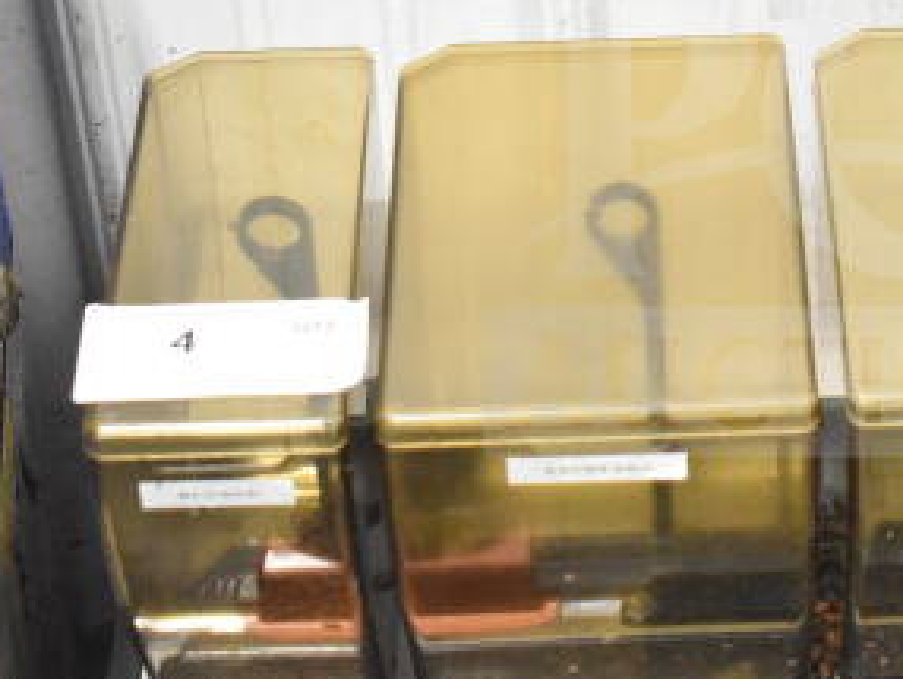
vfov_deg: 12.0
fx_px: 3211
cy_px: 207
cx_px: 837
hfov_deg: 15.8
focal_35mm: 123
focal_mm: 40
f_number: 5
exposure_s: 1/60
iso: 6400
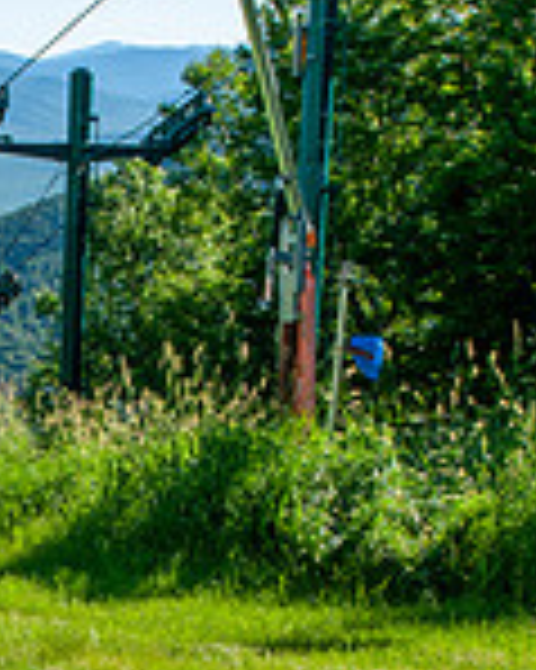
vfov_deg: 18.4
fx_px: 2025
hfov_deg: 14.8
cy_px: 630
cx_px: 2
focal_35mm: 102
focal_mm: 24
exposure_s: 1/400
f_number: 8
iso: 200
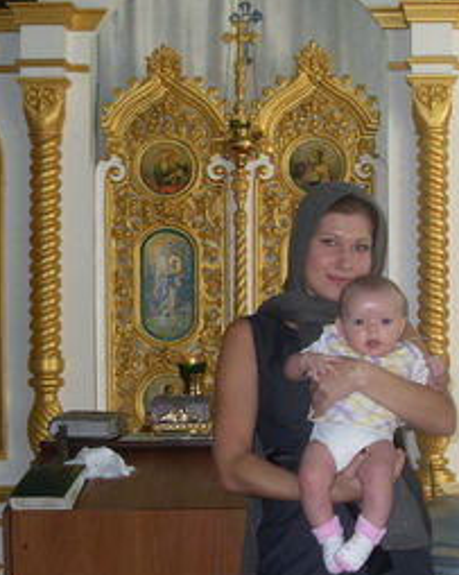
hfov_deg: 20.2
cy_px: 298
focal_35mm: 74
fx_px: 1257
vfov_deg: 25.7
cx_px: 432
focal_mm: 6.3
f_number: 2.8
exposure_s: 1/45
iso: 100
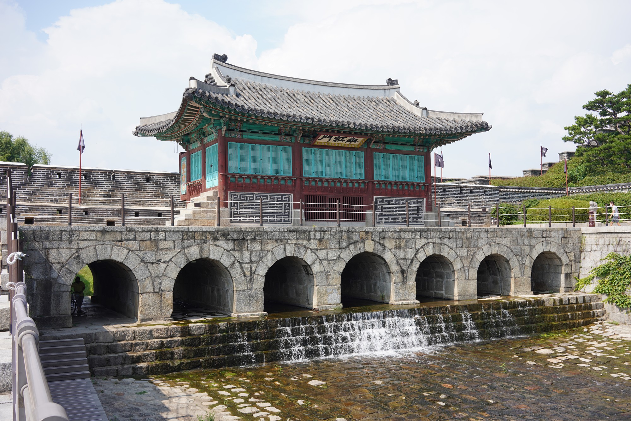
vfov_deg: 37.9
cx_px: 316
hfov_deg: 54.4
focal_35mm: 35
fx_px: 614
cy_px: 210
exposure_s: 1/125
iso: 100
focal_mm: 35
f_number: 9
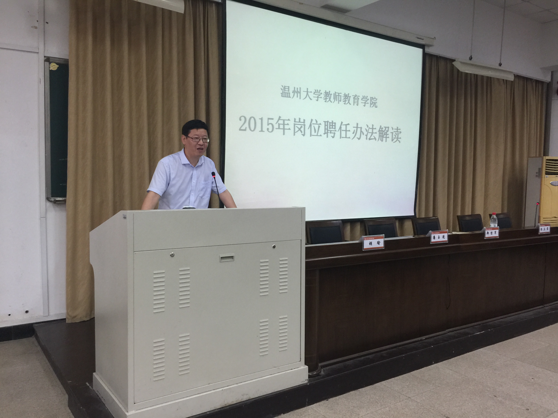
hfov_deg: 61.7
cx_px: 279
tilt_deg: -3.5
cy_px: 209
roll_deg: -1.7
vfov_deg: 48.2
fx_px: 467
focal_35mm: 29
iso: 64
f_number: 2.2
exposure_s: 1/17
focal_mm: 4.15
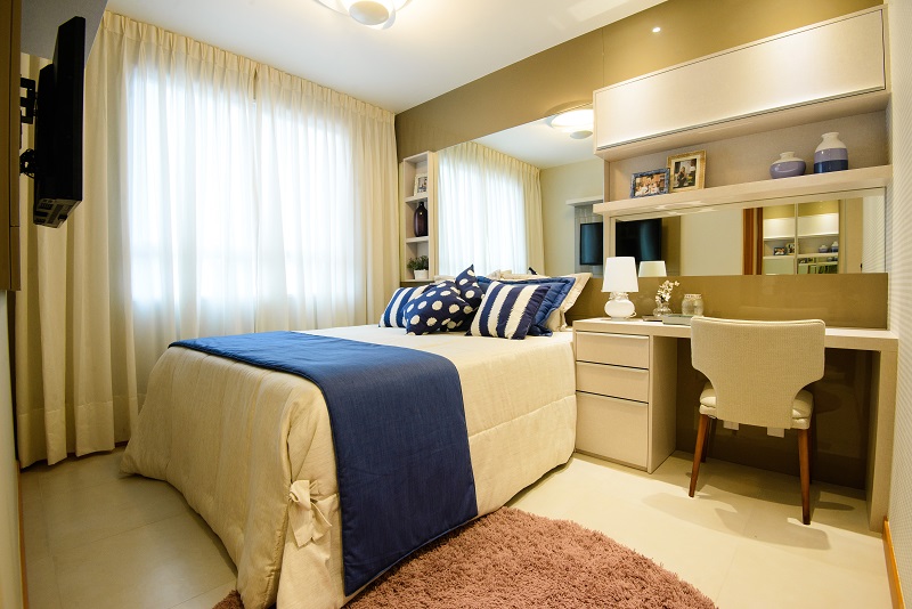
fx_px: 405
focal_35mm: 16
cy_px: 304
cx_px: 456
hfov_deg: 96.7
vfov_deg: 73.8
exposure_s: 1/13
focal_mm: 16
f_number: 10
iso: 640
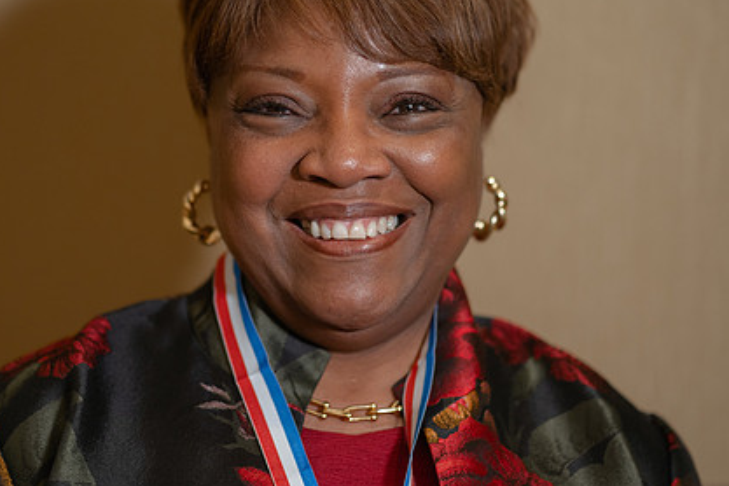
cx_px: 274
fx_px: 2450
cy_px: 177
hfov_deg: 16.9
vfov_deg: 11.3
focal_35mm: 121
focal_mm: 85
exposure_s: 1/250
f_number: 1.8
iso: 500
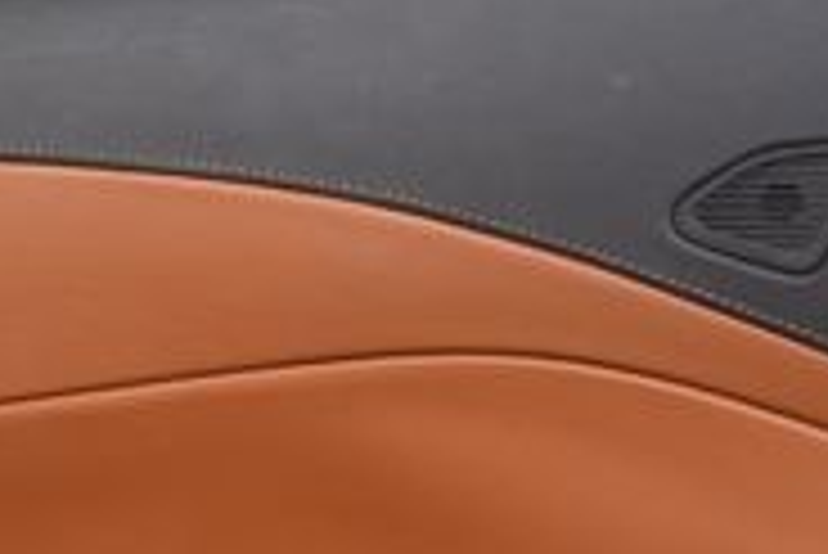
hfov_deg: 16.5
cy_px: 802
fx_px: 2716
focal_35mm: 118
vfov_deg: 11.2
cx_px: -225
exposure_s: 1/160
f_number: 5
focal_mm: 23
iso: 100
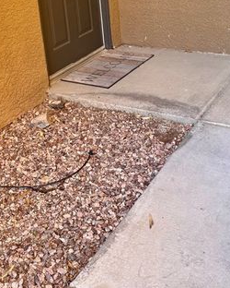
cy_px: 22
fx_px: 425
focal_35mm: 50
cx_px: 117
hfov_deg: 30.3
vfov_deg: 34.9
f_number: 1.78
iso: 80
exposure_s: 1/121
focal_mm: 6.76
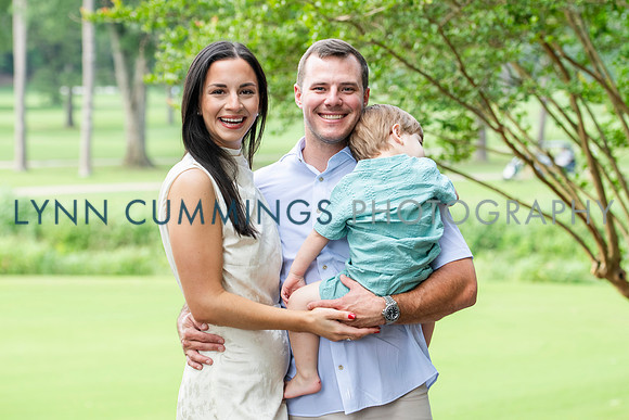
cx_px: 329
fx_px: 1827
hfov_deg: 19.5
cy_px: 186
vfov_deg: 13.1
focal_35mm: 105
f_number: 3.5
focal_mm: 78
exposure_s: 1/400
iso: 250
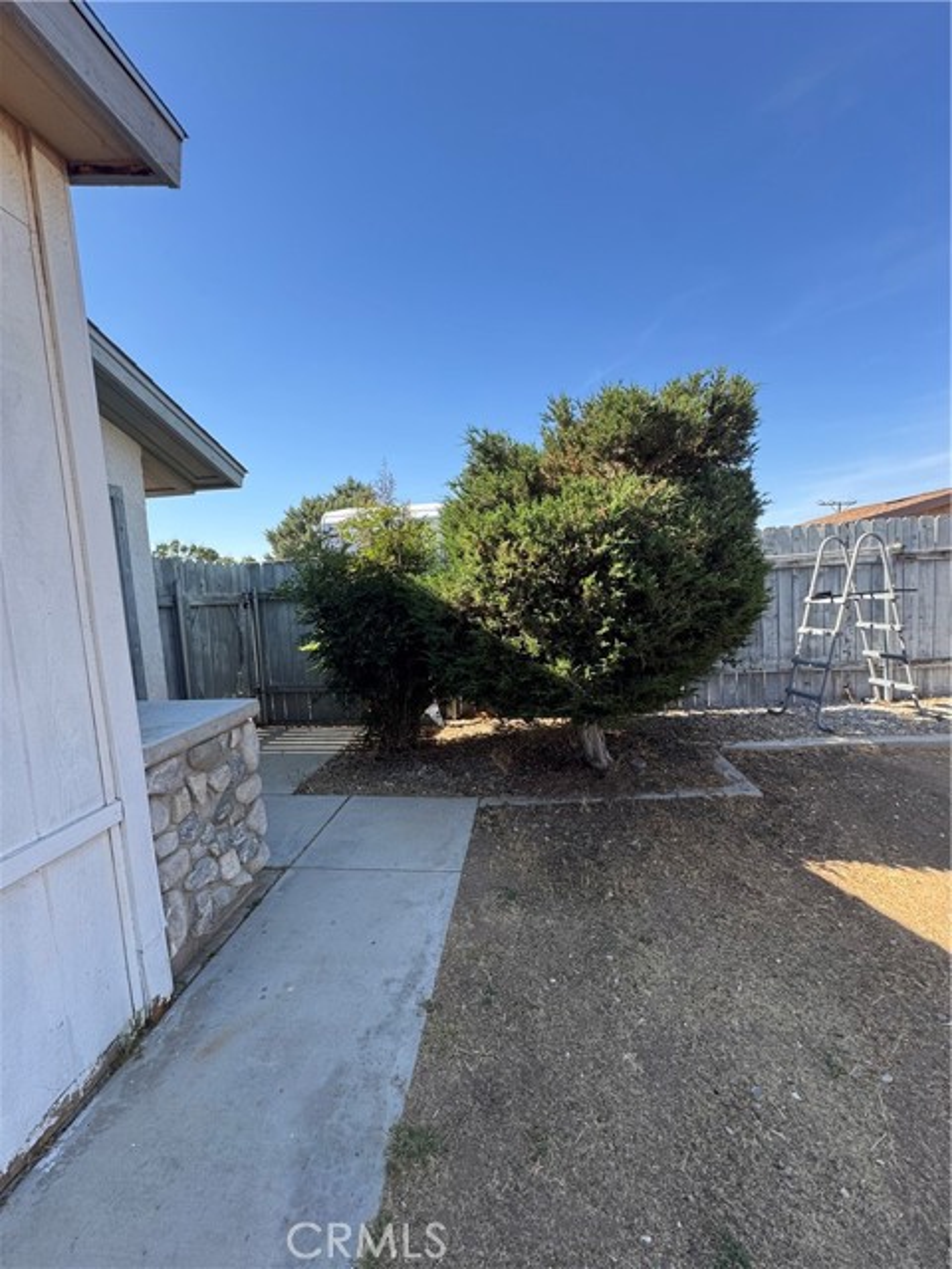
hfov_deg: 85.7
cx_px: 476
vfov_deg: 102.1
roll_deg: +3.4
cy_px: 634
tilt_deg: -5.2
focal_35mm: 14
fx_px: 513
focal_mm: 2.22
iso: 40
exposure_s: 1/448
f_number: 2.2
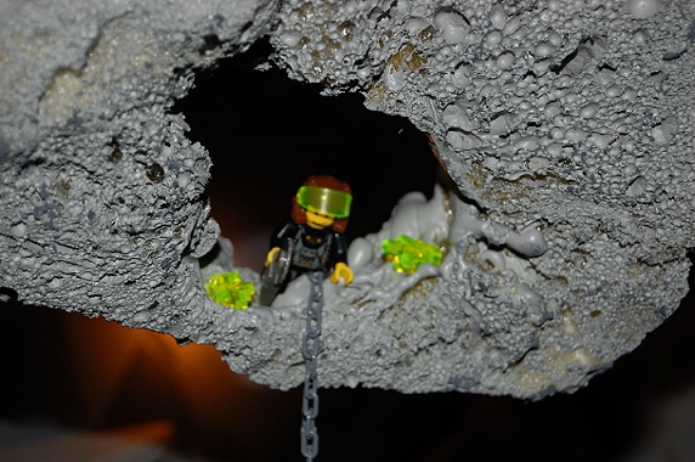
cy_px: 231
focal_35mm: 78
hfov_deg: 26.0
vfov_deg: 17.5
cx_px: 348
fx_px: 1504
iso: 400
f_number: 5.6
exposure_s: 1/60
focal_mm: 52
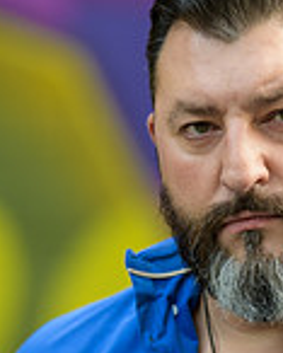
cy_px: 247
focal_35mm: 390
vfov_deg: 5.0
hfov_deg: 4.0
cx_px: 264
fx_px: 4079
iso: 200
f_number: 2
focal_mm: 135
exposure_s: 1/200
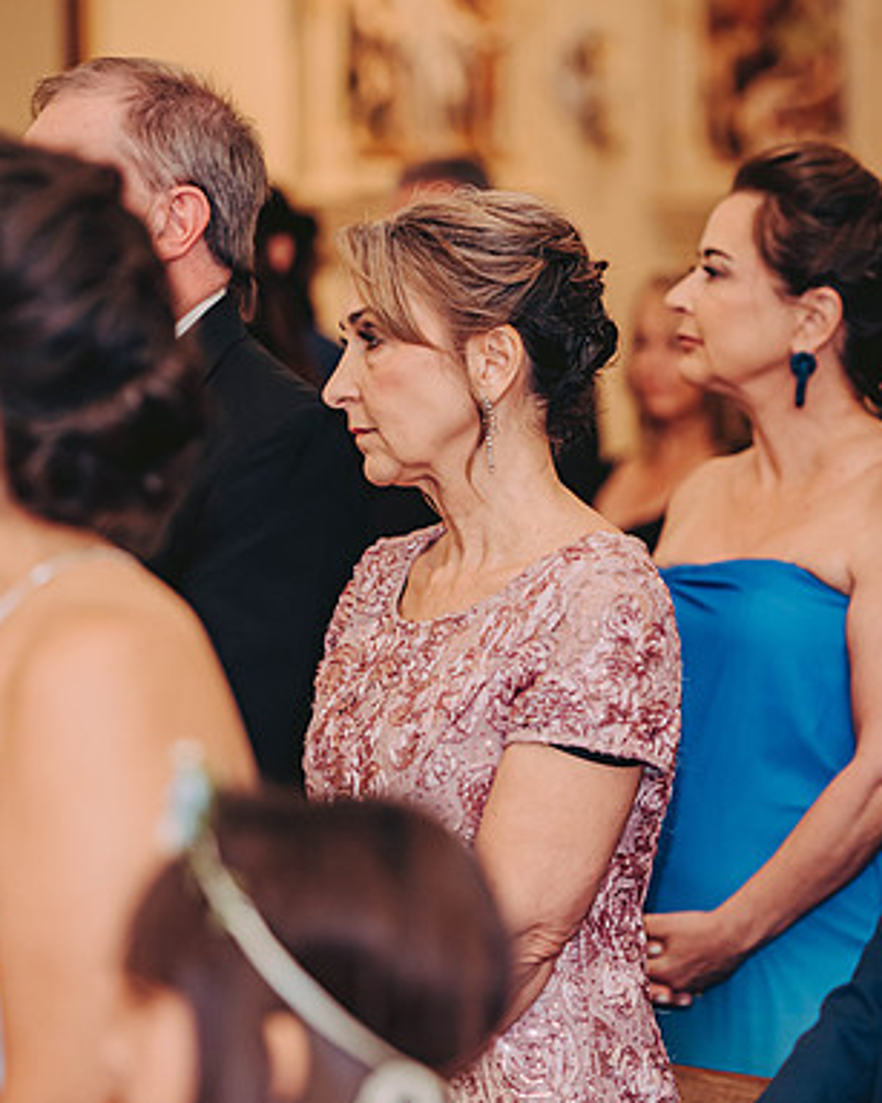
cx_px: 434
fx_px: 5647
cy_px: 553
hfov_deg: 8.9
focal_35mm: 173
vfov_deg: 11.2
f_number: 2.8
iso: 800
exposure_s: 1/80
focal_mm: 122
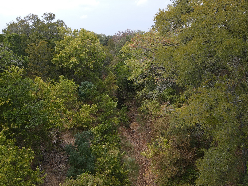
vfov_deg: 56.8
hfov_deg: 71.6
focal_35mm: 24
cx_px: 124
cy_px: 93
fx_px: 172
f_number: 2.8
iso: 100
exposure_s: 1/320
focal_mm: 4.5
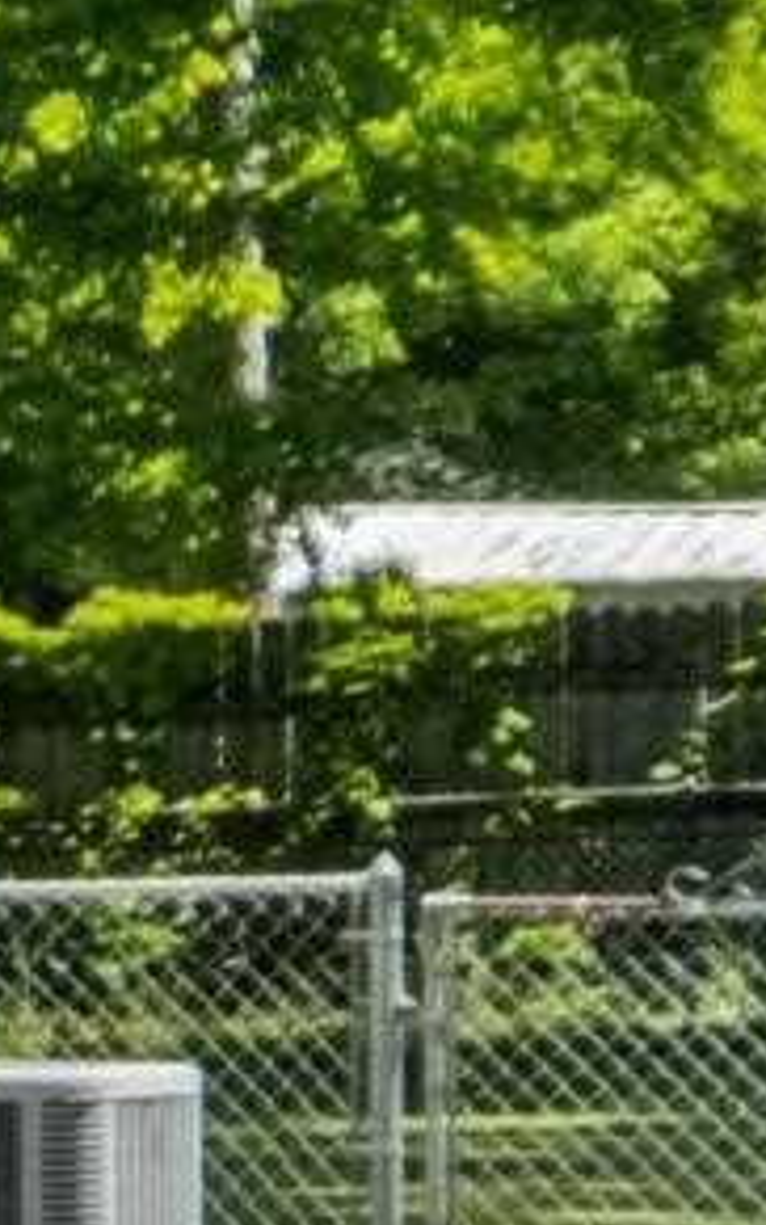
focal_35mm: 271
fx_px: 9047
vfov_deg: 7.7
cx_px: -4158
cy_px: 911
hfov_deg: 3.9
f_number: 8
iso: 400
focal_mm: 20.9
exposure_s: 1/200
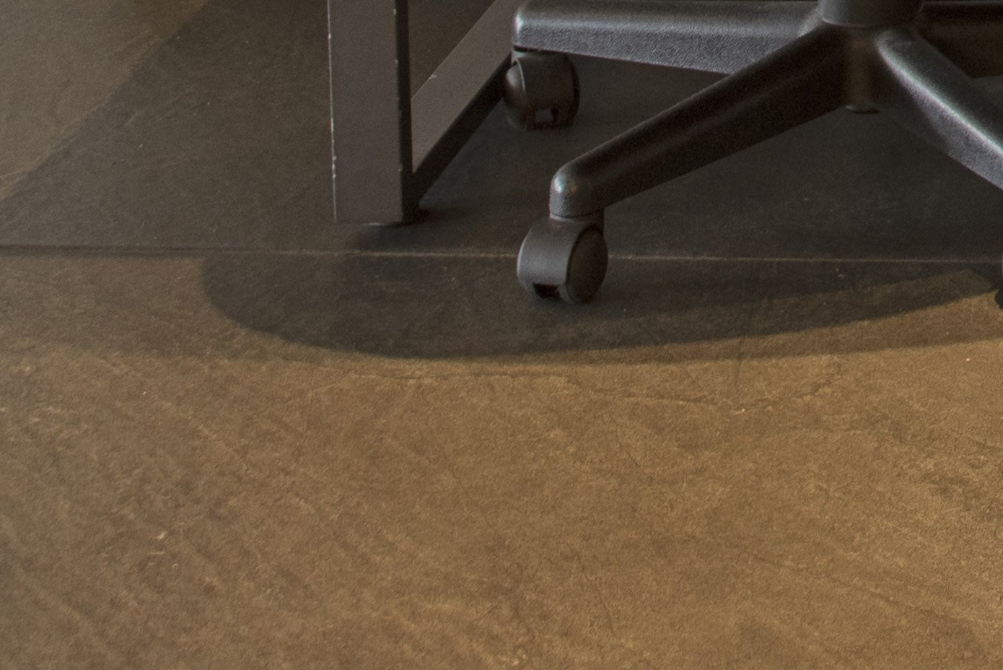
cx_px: 1842
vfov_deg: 3.4
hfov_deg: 5.1
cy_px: -1100
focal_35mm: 397
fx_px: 11065
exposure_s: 1/3
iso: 200
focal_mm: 75
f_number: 8
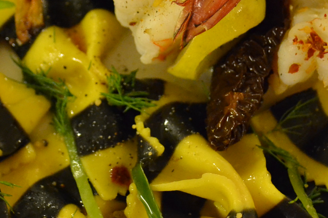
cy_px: -14
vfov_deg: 12.1
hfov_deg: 18.2
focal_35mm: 112
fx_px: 1020
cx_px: 106
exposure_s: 1/30
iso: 3200
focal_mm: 30
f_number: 4.5
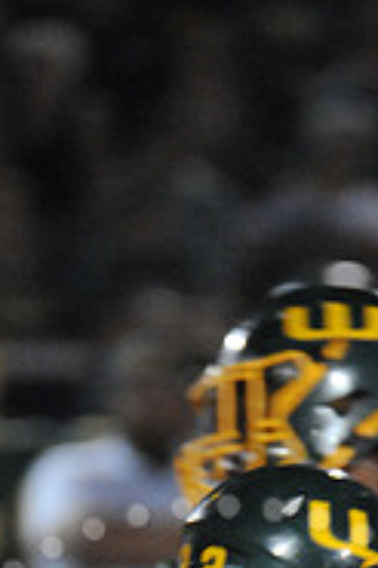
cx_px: 221
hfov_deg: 0.9
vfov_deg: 1.3
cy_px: 863
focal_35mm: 1566
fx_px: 24709
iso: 6400
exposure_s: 1/200
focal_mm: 500
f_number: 6.3
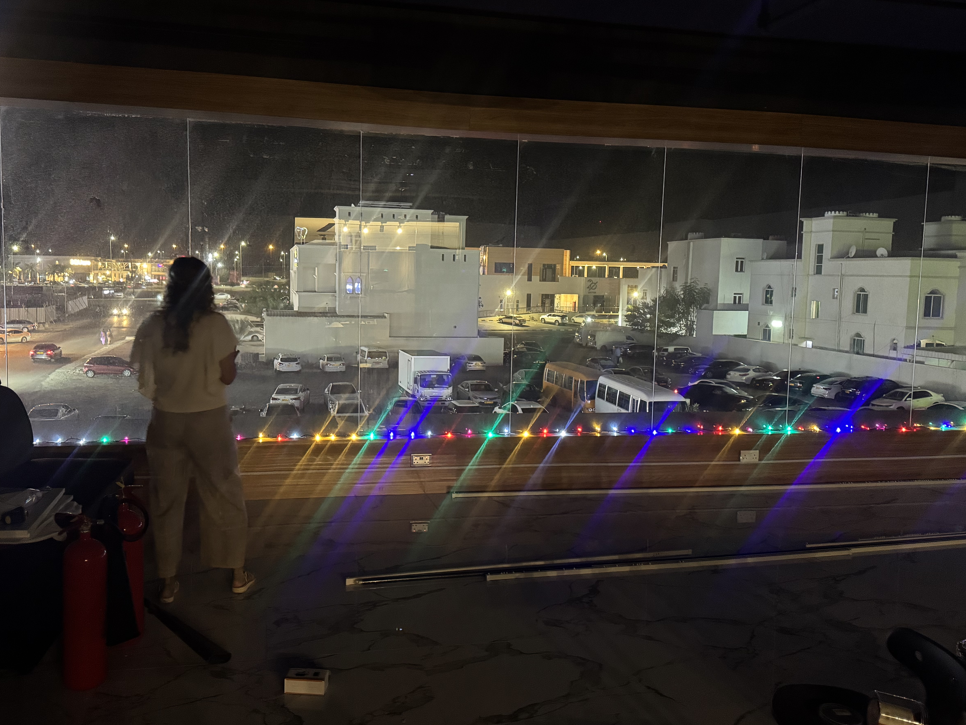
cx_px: 441
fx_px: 809
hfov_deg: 61.6
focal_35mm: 29
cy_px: 355
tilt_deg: -5.1
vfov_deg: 48.2
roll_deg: -0.8
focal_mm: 6.76
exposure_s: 1/25
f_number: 1.78
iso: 1250
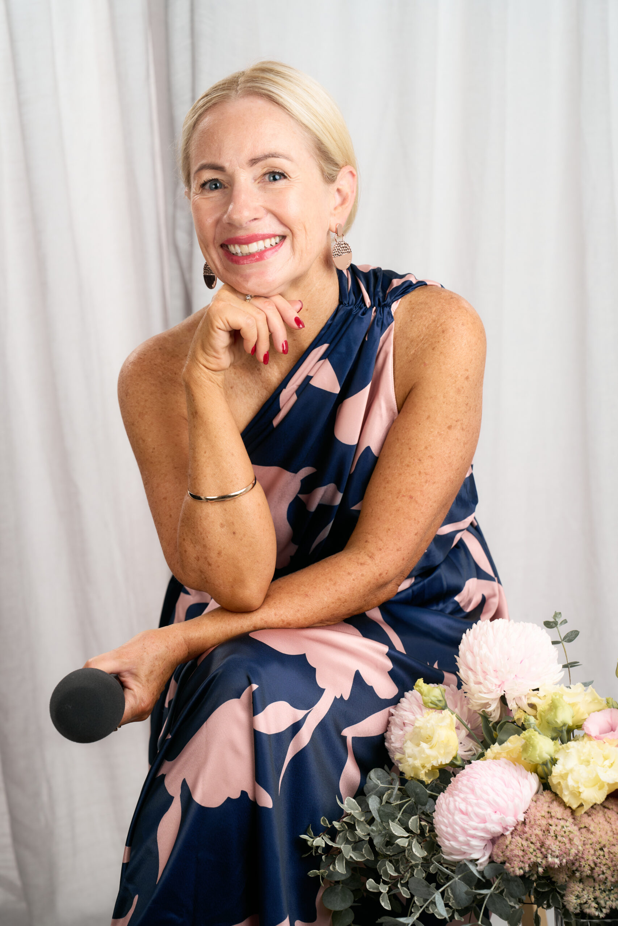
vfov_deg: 31.4
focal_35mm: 64
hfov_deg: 21.2
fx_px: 1648
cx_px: 309
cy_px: 463
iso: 200
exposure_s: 1/250
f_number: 5.6
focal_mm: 64
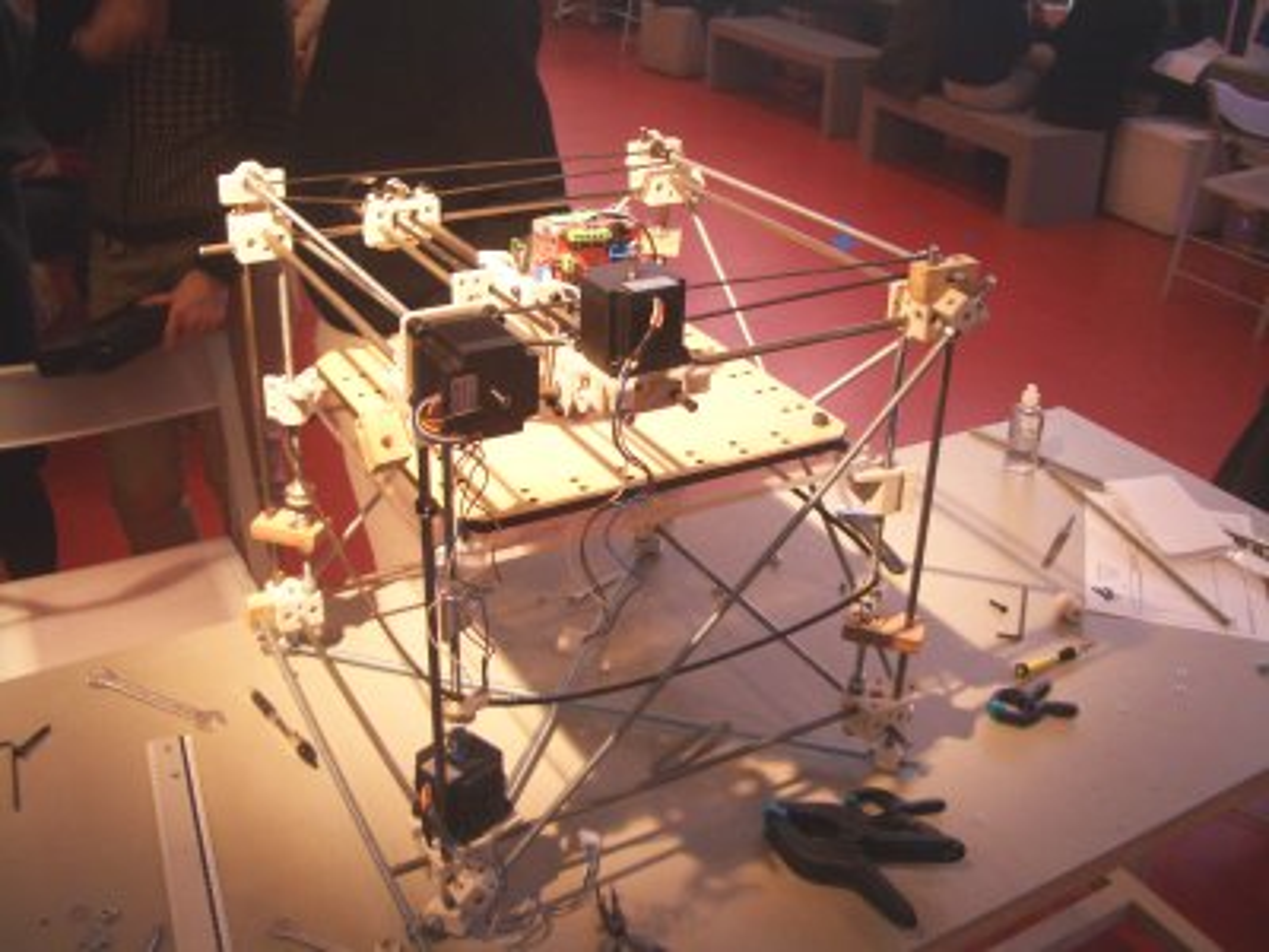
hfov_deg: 52.6
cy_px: 476
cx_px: 634
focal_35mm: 35
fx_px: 1283
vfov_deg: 40.7
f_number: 2.6
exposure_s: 1/20
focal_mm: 5.8
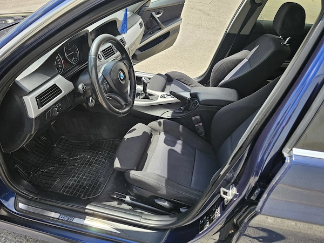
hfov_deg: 73.9
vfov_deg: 58.9
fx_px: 215
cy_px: 122
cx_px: 162
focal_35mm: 23
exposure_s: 1/183
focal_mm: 6.3
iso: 10
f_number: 1.7
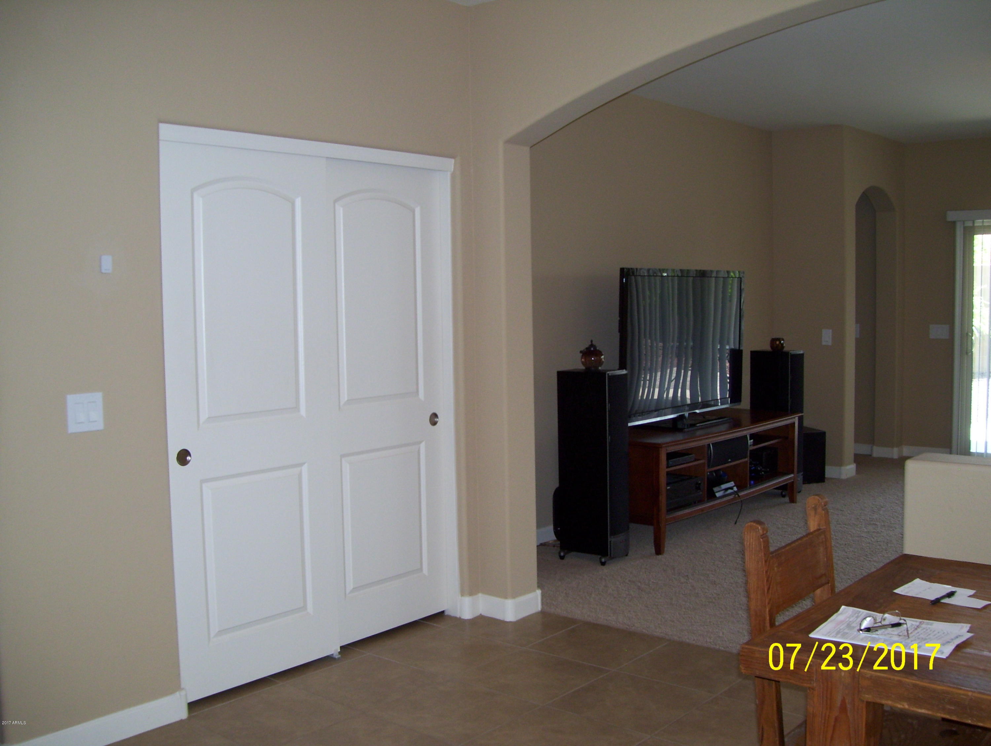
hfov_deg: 51.3
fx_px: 1032
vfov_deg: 39.7
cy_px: 373
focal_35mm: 36
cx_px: 496
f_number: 2.7
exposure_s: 1/60
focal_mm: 6
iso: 125
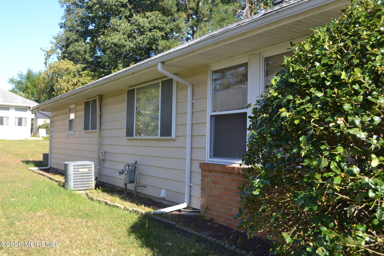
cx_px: 192
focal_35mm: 36
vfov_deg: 36.9
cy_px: 128
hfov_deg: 53.1
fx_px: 384
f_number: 5.6
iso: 100
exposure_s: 1/125
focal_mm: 24
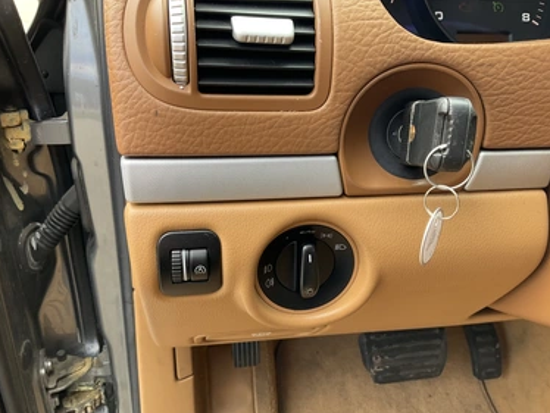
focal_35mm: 31
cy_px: 219
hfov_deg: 58.3
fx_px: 493
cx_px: 282
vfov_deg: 45.5
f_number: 1.8
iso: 25
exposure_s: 1/122
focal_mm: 3
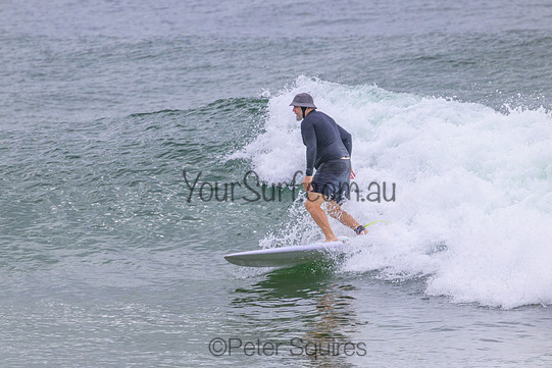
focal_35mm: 857
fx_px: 13143
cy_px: 178
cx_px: 288
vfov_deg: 1.6
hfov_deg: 2.4
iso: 1400
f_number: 11
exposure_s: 1/2000
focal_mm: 800
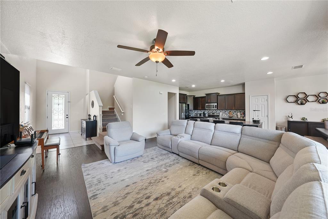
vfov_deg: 90.0
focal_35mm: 12
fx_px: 109
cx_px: 164
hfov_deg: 112.6
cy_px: 110
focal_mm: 12
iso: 400
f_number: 7.1
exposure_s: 1/5
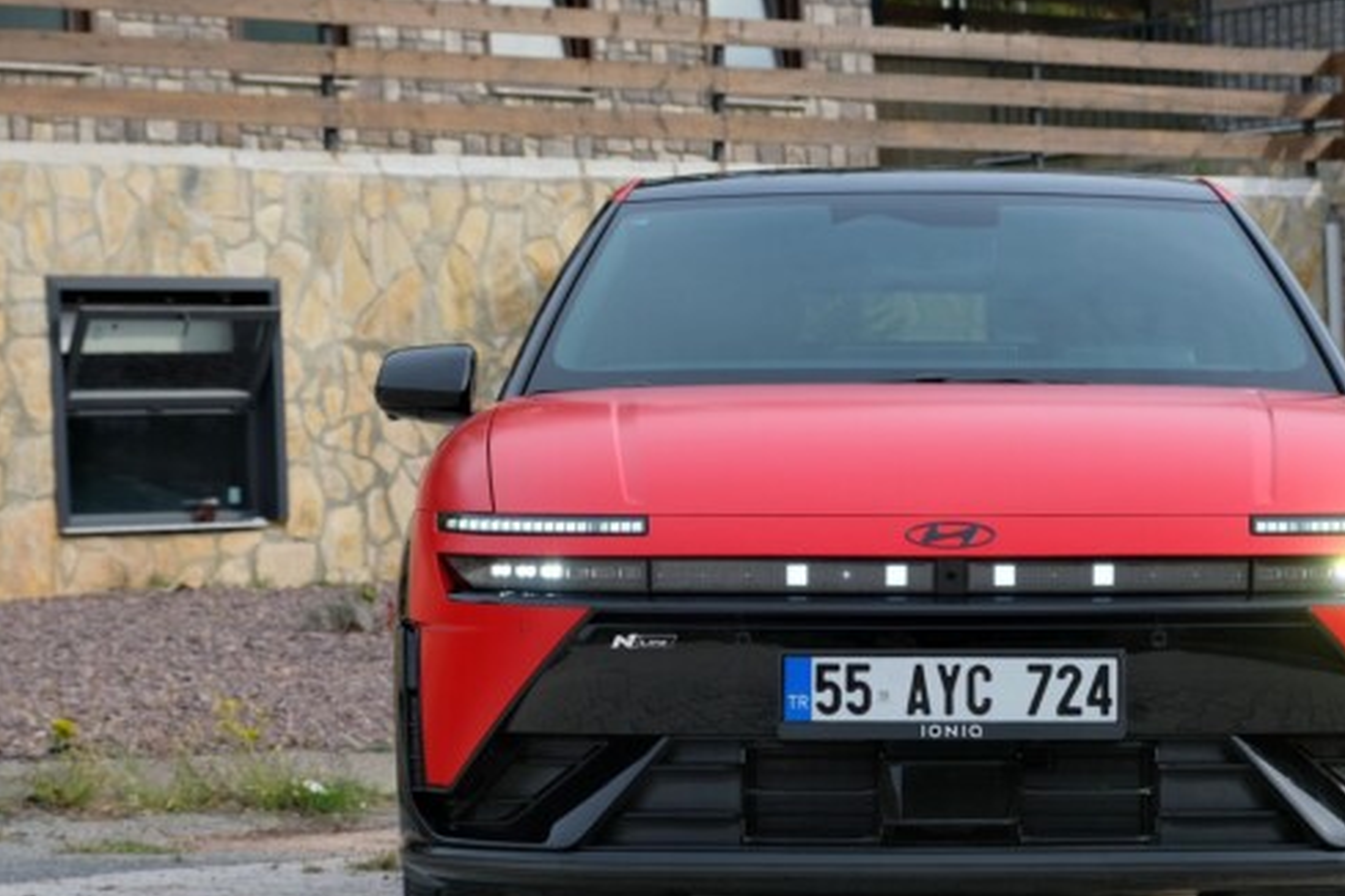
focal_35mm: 113
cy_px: 526
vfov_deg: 12.1
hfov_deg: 18.1
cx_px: 822
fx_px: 4221
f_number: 5.6
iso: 320
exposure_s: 1/550
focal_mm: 52.7
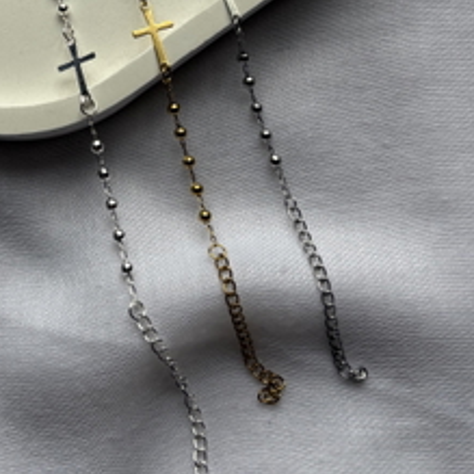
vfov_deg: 28.4
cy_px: -16
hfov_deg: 30.1
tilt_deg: -75.4
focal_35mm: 56
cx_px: 119
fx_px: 868
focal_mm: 5.96
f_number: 1.6
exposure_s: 1/121
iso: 50
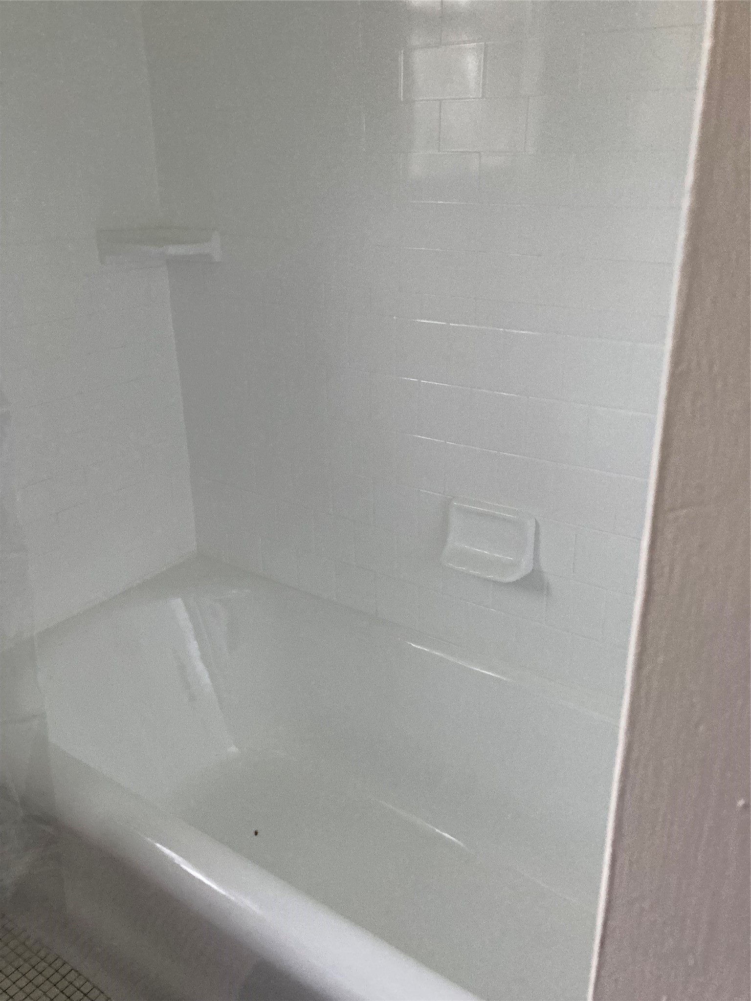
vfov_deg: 63.4
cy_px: 500
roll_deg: +0.3
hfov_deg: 49.7
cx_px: 376
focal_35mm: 28
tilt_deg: -21.7
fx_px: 810
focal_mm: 3.99
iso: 320
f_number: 1.8
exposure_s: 1/60
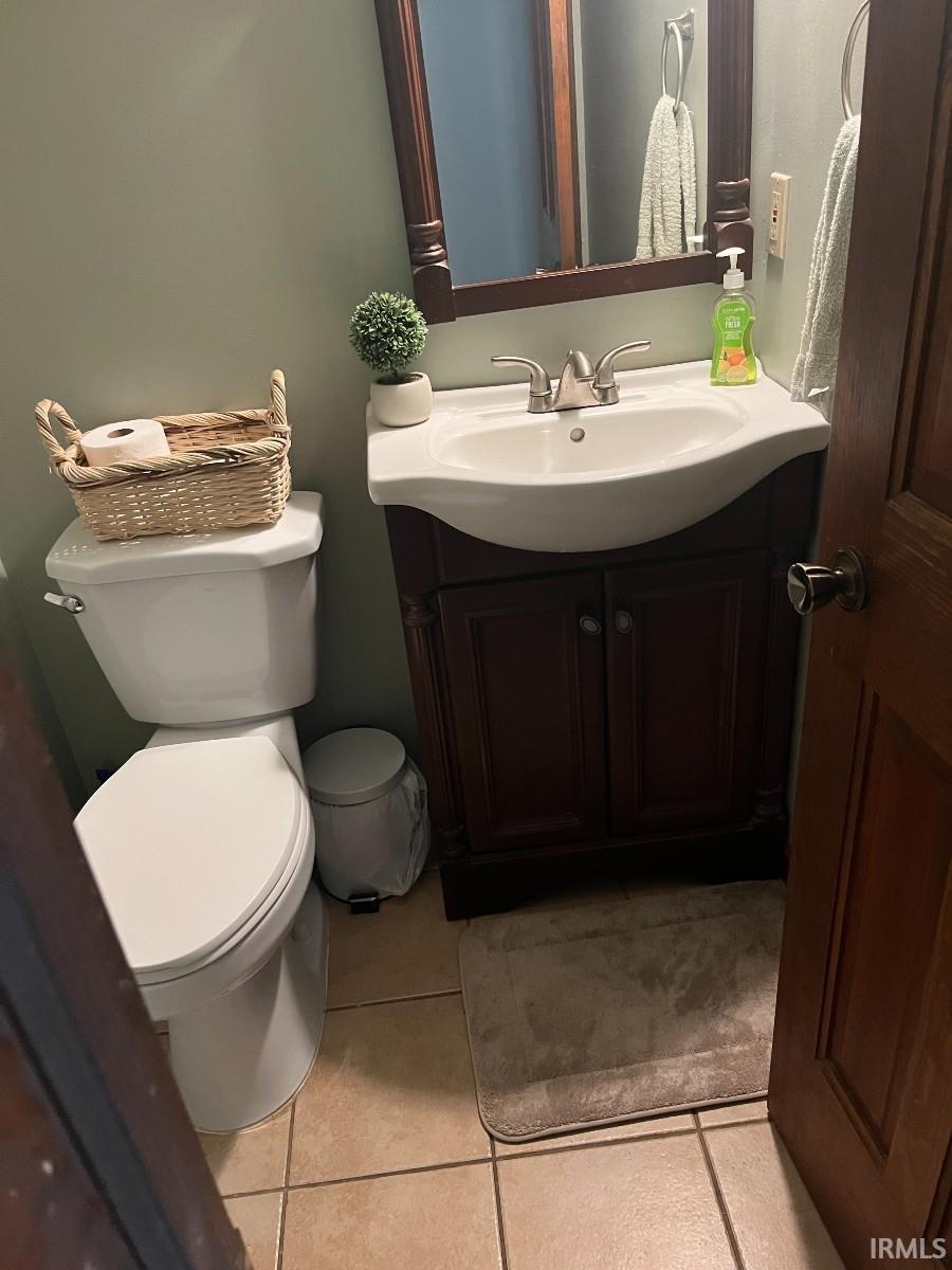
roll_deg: +6.8
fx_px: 953
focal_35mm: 26
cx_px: 476
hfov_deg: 53.1
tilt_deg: -30.3
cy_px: 635
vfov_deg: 67.3
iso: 640
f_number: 1.6
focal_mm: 5.1
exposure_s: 1/40
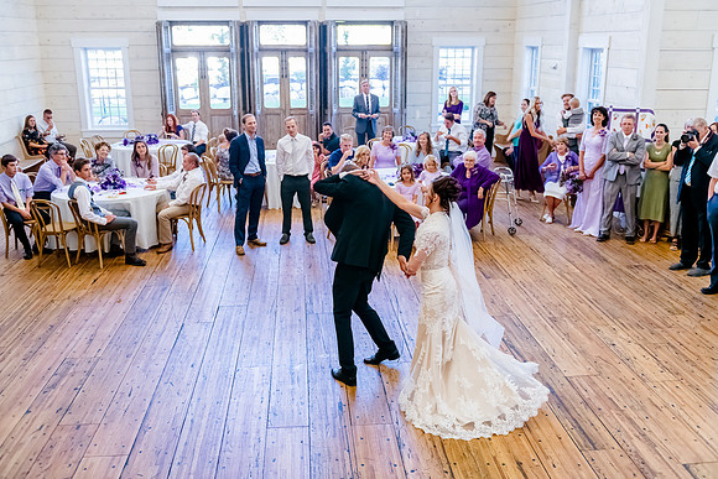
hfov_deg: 54.4
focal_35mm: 35
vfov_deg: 37.9
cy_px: 240
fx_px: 698
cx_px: 359
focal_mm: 35
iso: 3200
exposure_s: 1/640
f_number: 3.2
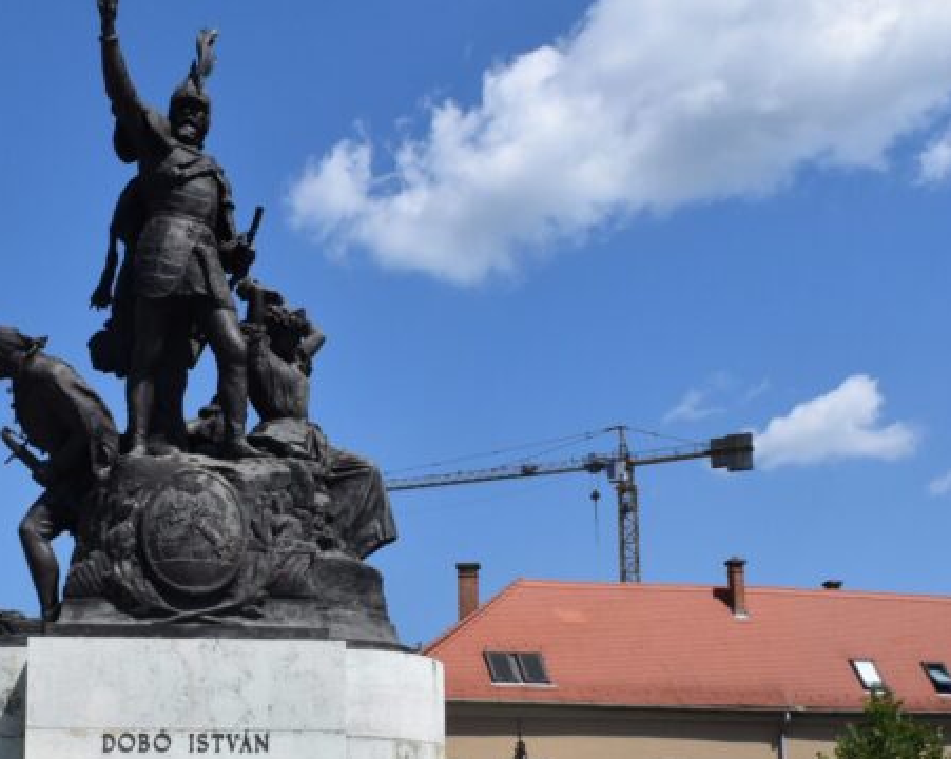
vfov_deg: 23.4
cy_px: 615
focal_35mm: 64
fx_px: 1800
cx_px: 289
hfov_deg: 29.3
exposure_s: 1/500
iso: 200
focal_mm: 20
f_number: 11
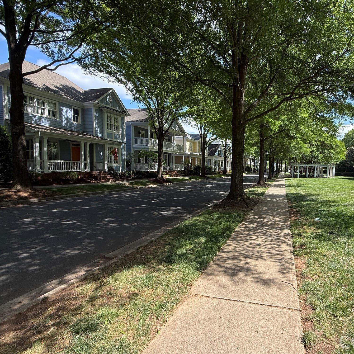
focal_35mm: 17
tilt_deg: -2.4
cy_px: 178
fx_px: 197
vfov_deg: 84.0
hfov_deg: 80.9
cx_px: 239
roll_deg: -1.3
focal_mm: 2.22
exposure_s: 1/475
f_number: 2.2
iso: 64
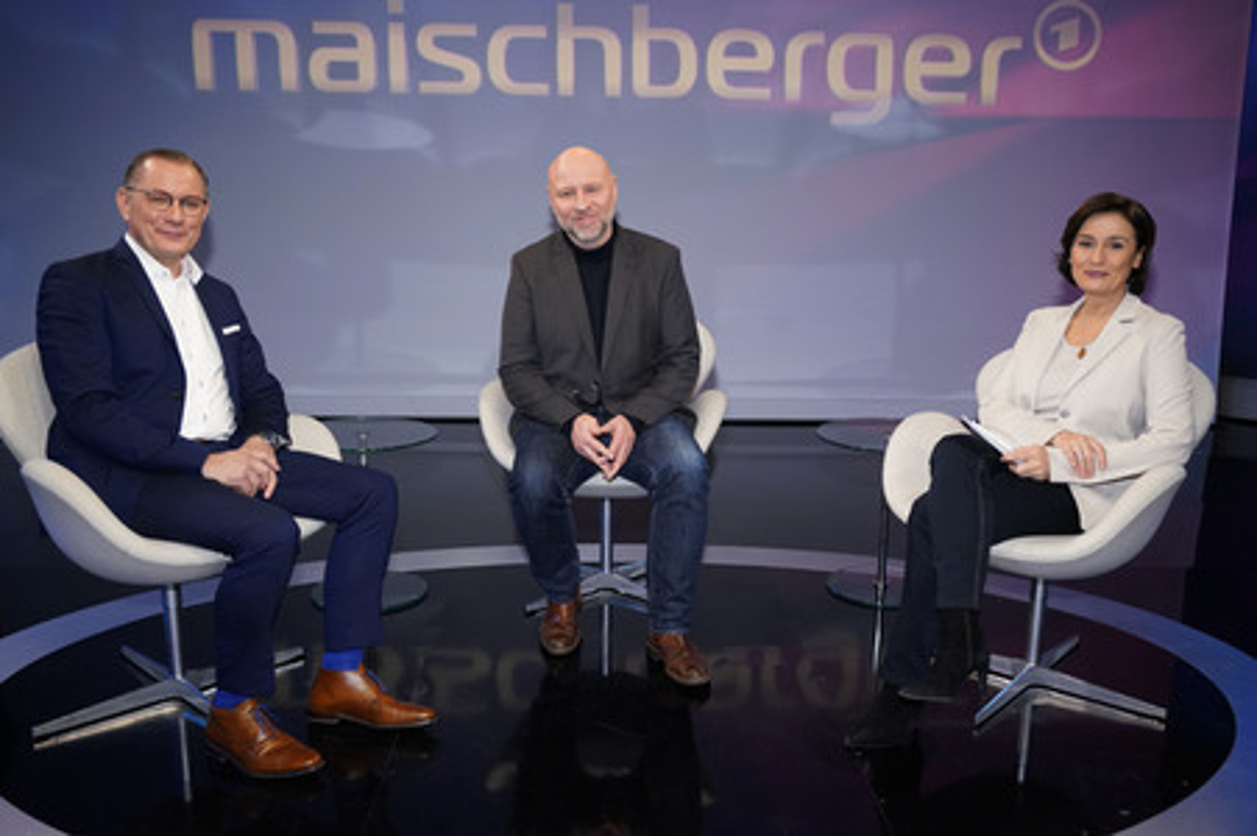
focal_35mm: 28
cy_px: 418
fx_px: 977
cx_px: 628
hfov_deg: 65.5
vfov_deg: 46.3
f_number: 5
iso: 2000
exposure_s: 1/125
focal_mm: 28
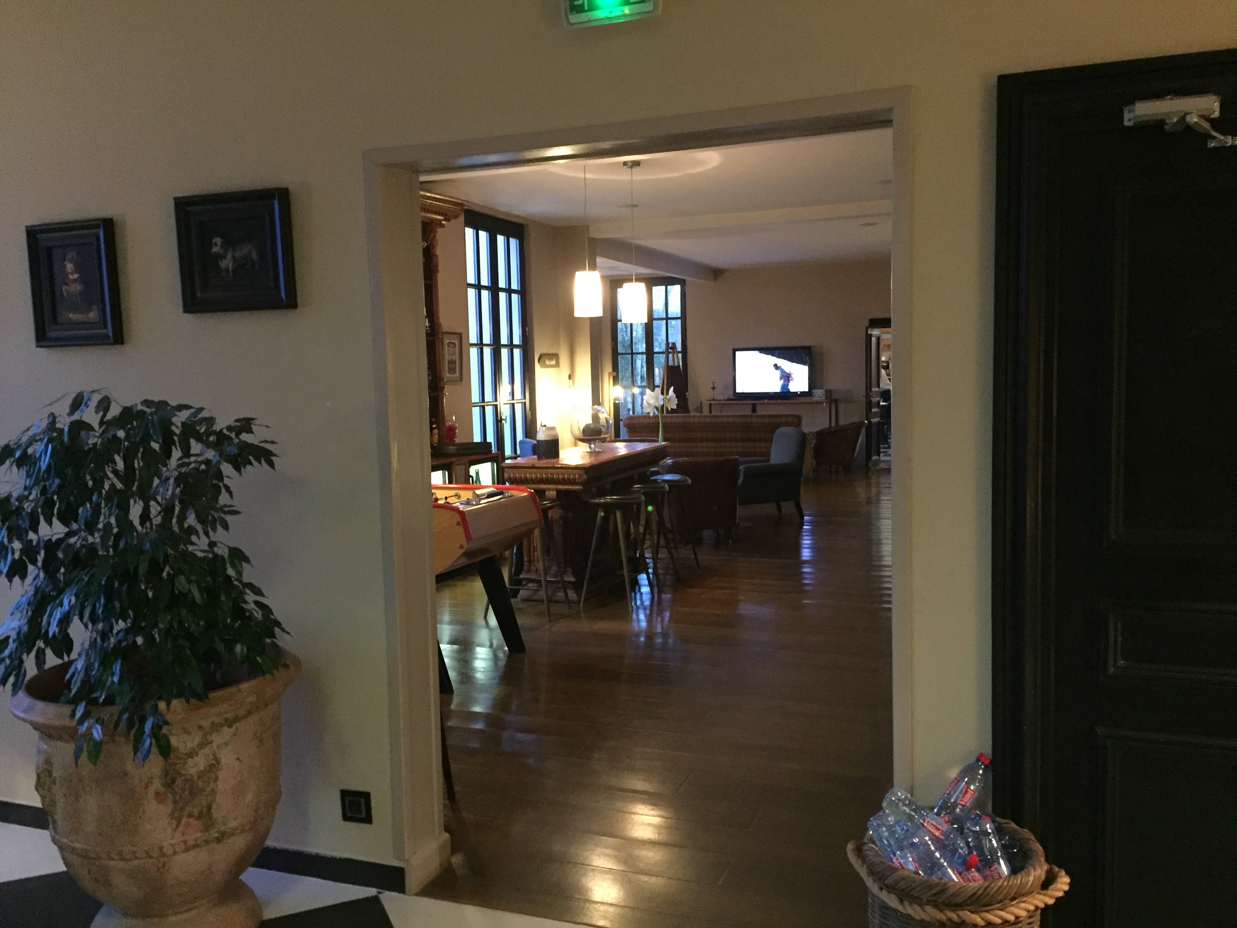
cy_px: 464
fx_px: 1036
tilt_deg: -4.2
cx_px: 618
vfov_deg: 48.2
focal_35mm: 29
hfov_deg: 61.7
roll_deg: +1.4
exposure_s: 1/17
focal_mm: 4.15
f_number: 2.2
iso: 400
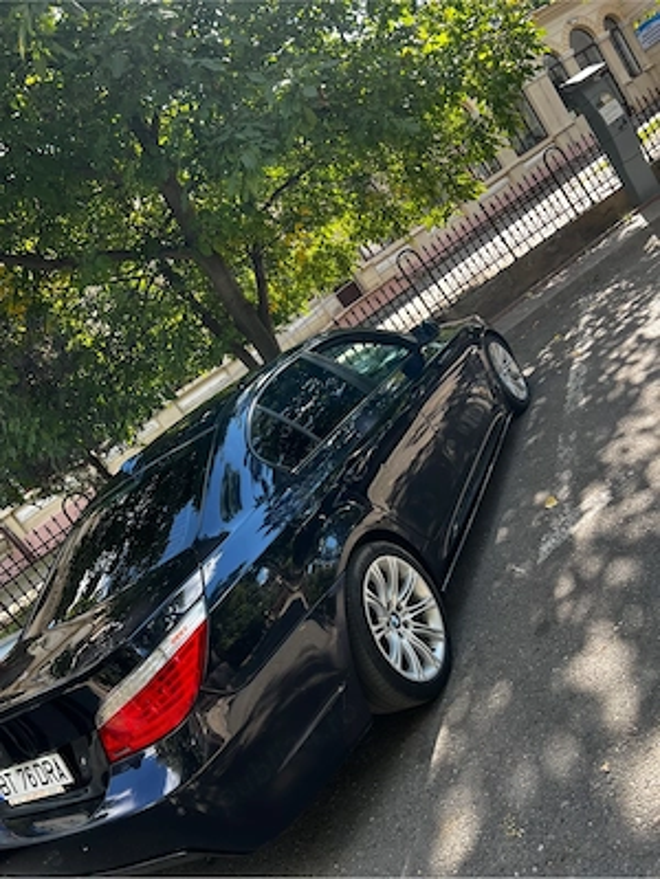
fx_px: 661
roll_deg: +34.7
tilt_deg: -10.1
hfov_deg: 53.1
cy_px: 440
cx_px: 330
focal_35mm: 26
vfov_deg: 67.3
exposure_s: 1/289
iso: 40
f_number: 1.5
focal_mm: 5.7
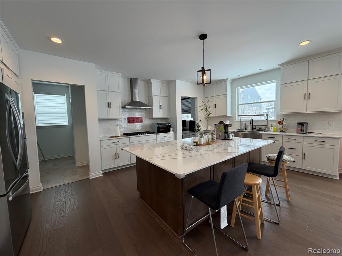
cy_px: 128
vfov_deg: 85.7
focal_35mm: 14
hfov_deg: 102.1
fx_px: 138
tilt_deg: -3.5
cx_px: 171
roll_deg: +1.5
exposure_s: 1/120
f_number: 2.2
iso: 100
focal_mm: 2.22
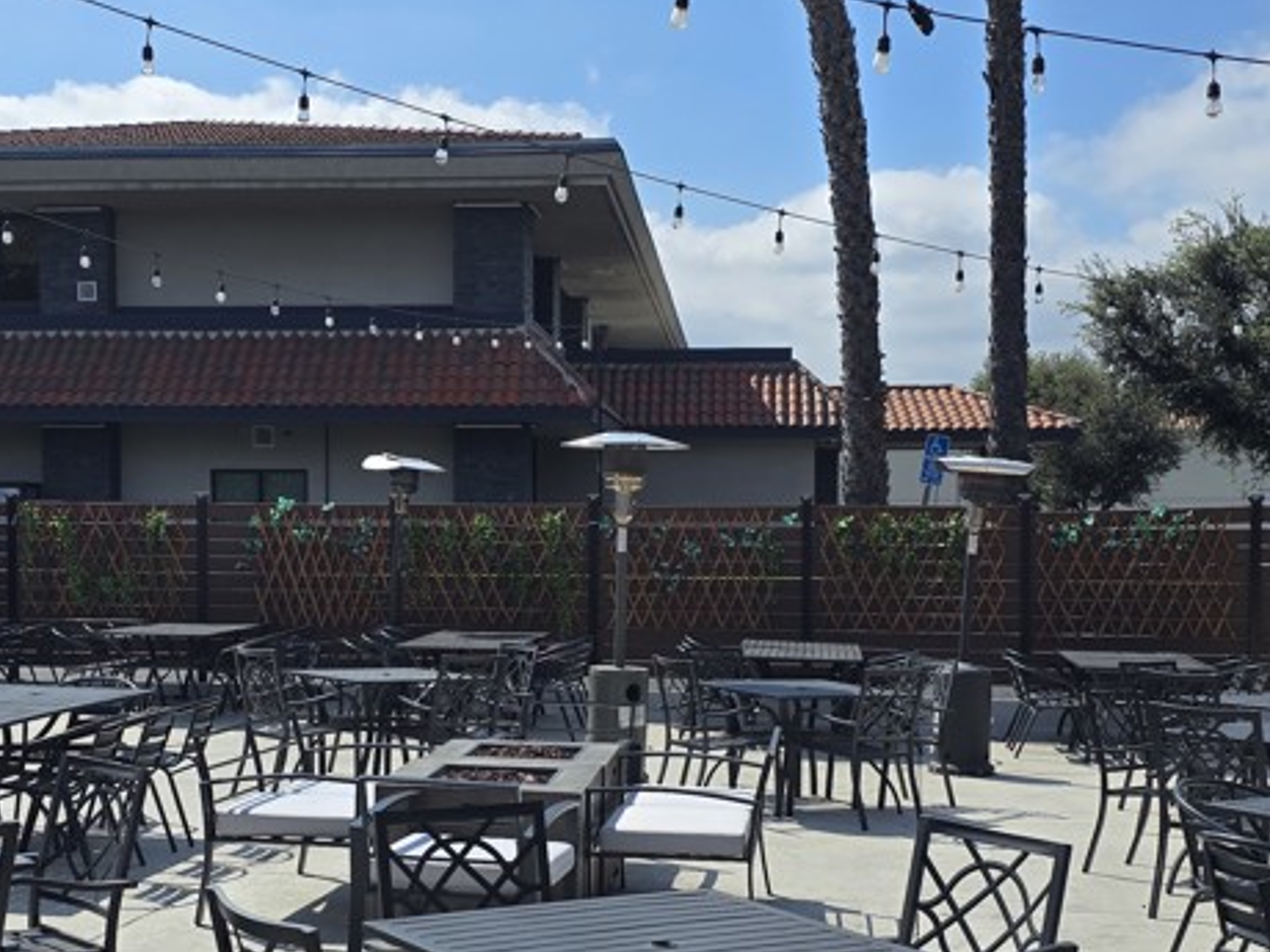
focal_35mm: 50
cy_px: 624
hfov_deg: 38.1
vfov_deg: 28.9
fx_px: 1834
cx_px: 530
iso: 12
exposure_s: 1/1269
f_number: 1.7
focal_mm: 6.3
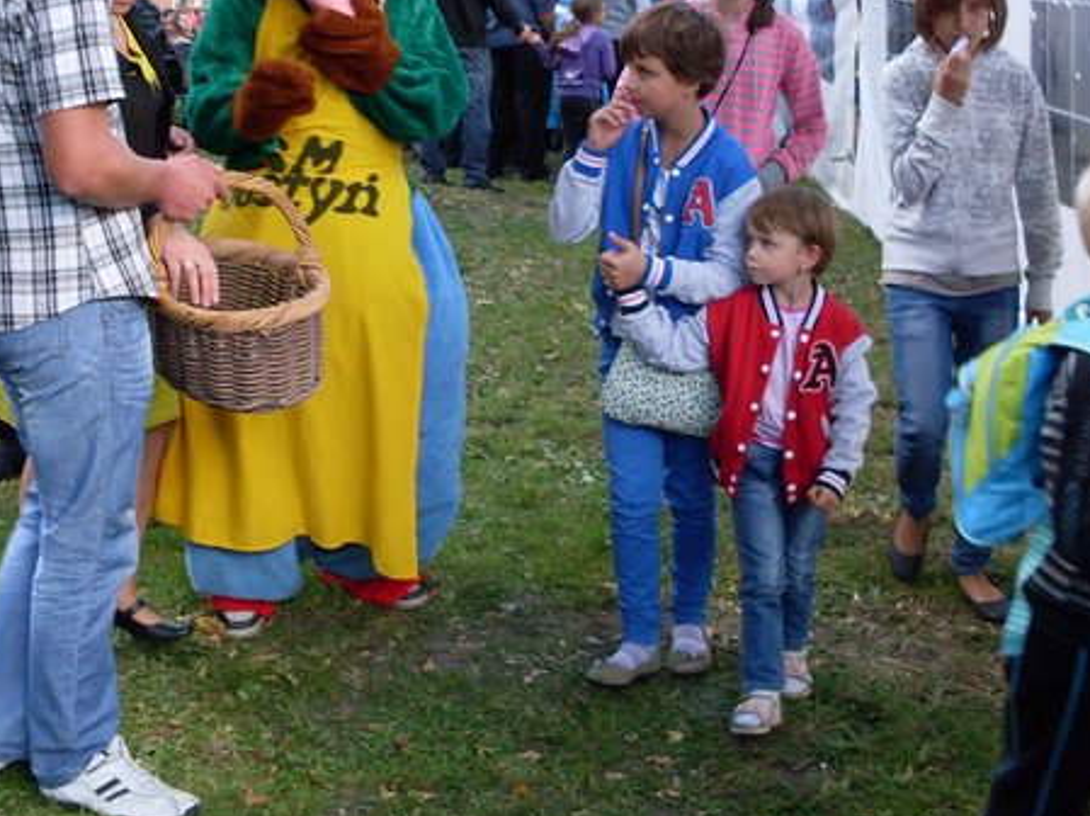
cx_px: 459
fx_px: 1730
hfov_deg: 34.9
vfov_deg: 26.3
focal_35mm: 55
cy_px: 234
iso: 100
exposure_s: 1/60
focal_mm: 6.3
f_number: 2.8
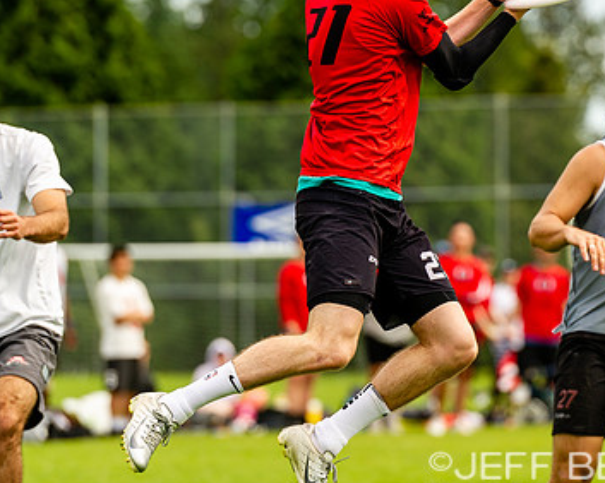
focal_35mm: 384
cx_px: 403
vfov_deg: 4.0
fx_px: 6872
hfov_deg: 5.0
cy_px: 168
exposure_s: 1/1250
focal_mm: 200
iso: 200
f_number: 4
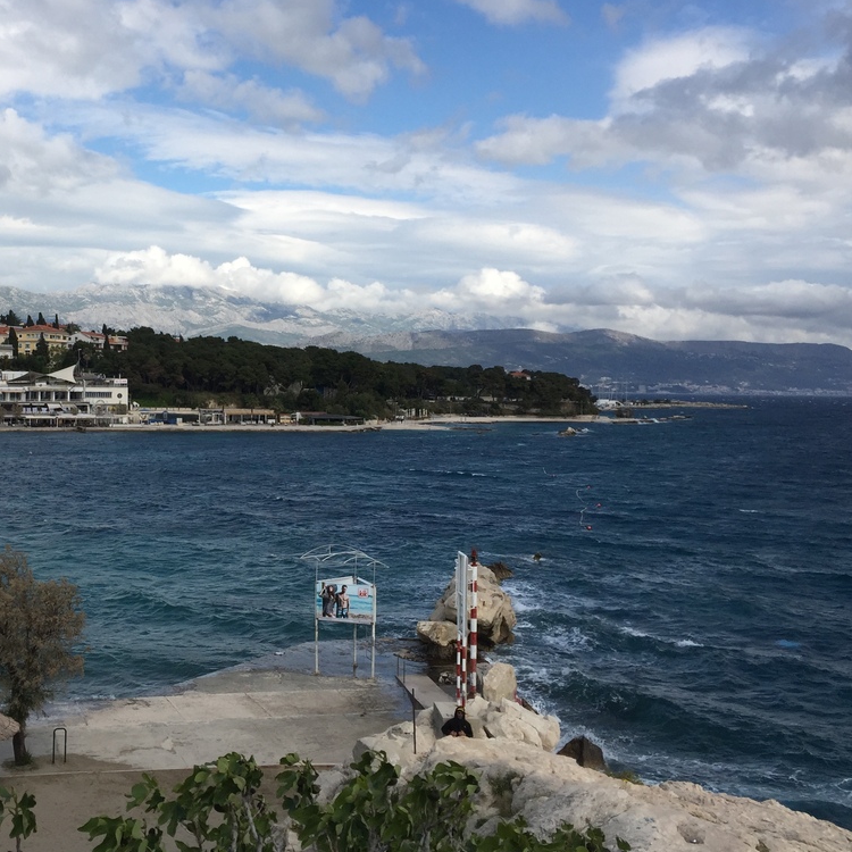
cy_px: 373
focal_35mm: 41
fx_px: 1142
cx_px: 190
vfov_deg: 40.9
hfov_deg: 39.6
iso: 32
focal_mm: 4.15
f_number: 2.2
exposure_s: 1/2326
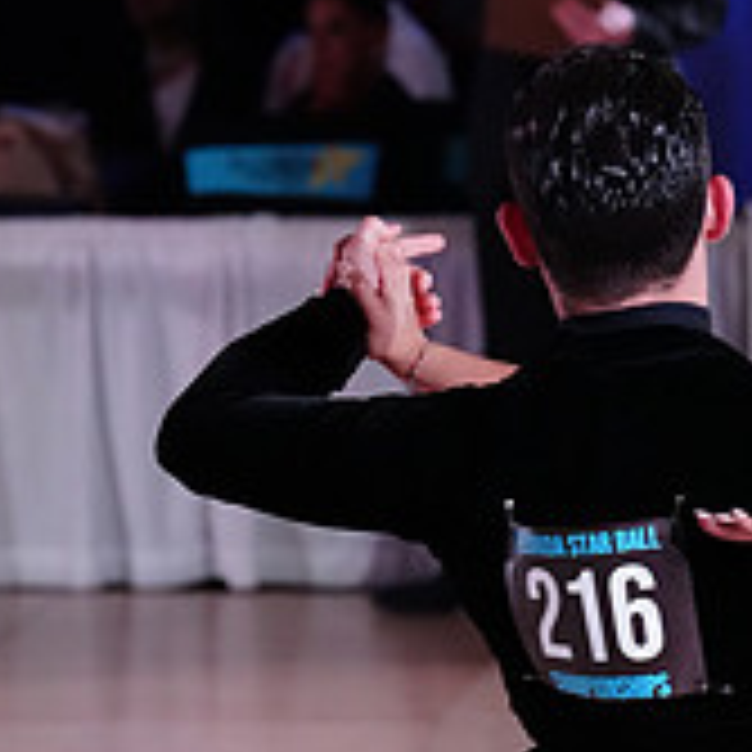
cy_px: 1054
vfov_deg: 5.1
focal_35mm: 340
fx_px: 8357
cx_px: 808
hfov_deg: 5.1
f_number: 5
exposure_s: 1/320
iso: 4000
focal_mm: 115
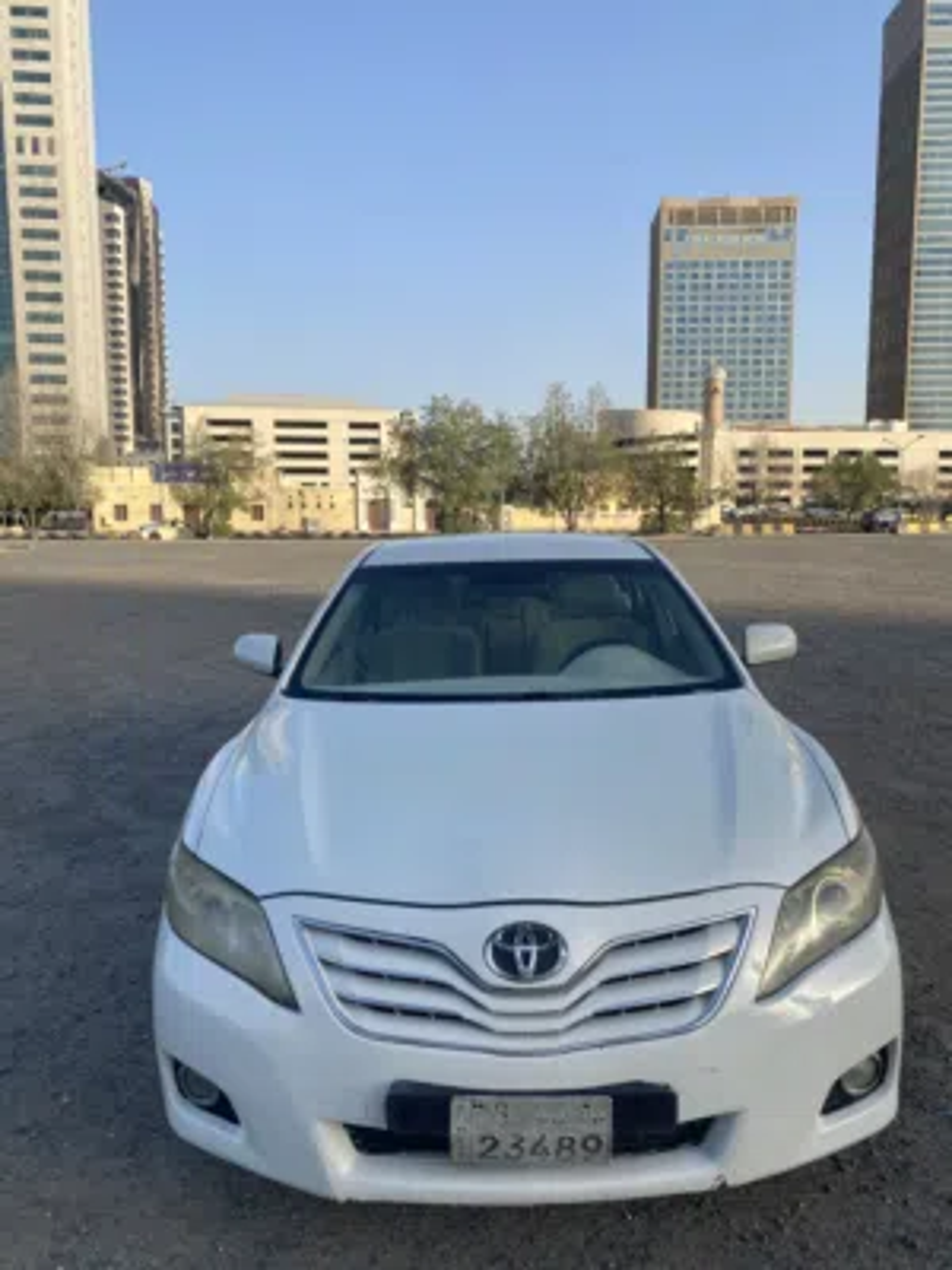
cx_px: 476
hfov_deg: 53.1
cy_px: 635
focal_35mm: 26
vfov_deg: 67.3
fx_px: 953
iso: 32
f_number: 1.8
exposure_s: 1/1678
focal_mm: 4.25
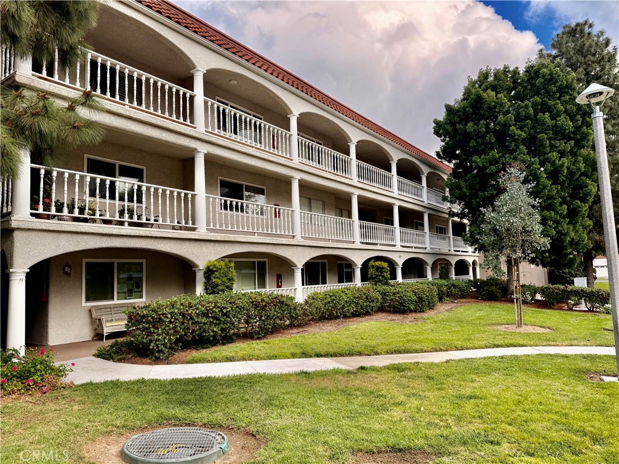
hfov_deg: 71.6
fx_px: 429
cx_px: 310
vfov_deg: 56.8
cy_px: 232
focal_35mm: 24
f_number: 1.78
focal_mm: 6.76
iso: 100
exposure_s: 1/1855
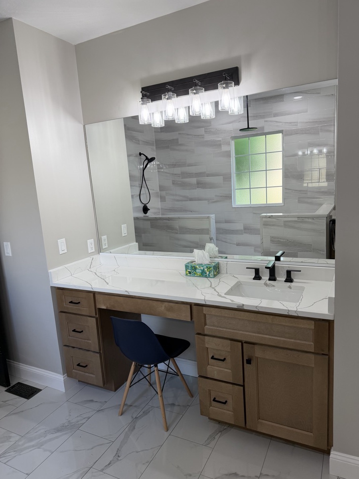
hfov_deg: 56.8
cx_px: 180
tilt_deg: -9.7
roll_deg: +4.3
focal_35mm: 24
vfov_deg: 71.6
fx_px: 332
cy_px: 240
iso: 100
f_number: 1.78
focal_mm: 6.76
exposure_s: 1/184
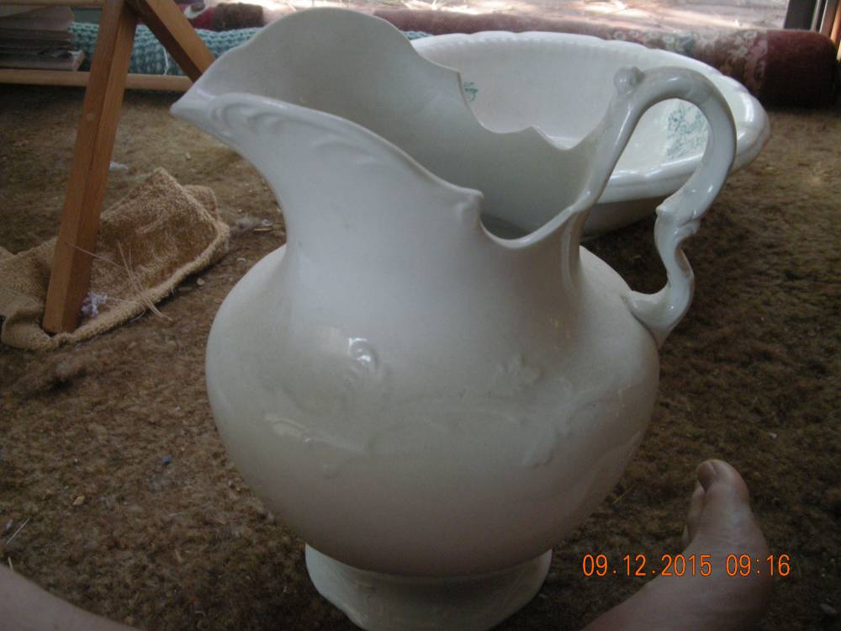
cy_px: 316
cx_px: 420
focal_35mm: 37
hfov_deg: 50.1
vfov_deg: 38.7
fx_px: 899
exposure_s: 1/48
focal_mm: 7.9
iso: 400
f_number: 2.8
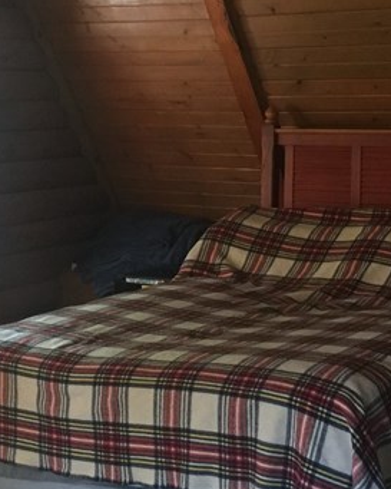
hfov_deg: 18.1
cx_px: 235
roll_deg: -0.5
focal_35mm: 85
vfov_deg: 22.2
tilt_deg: -0.6
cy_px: 112
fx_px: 1229
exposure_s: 1/15
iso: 125
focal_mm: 4.15
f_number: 2.2
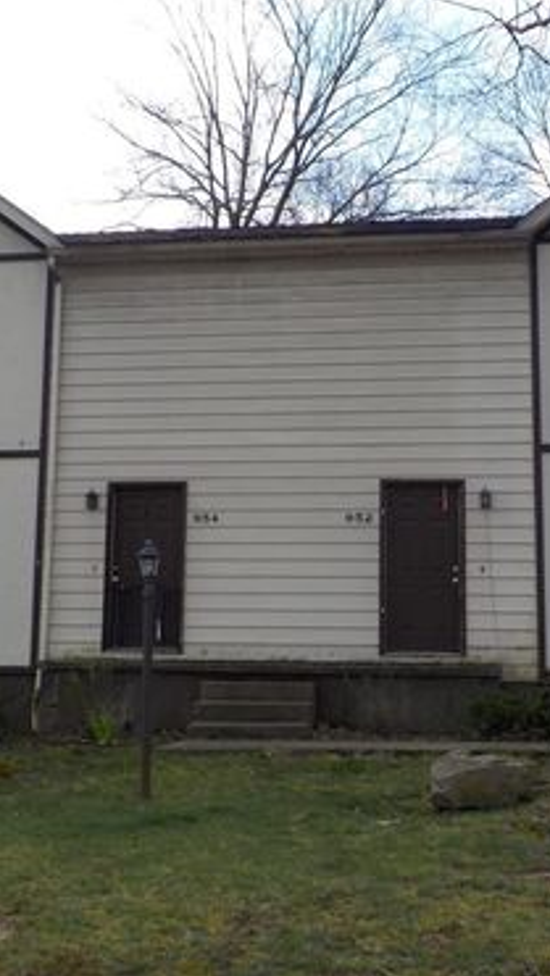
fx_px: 1139
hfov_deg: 27.1
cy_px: 485
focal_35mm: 44
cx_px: 276
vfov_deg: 46.4
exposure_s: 1/640
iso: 125
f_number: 3.3
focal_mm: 4.1
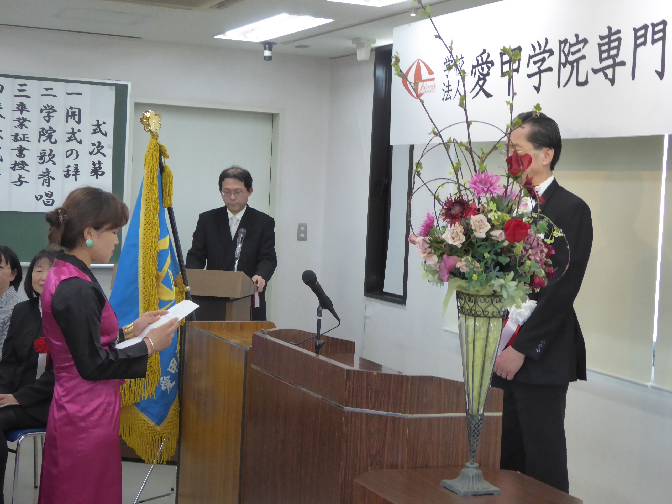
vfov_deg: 22.6
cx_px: 336
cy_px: 252
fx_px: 1262
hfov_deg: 29.8
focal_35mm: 65
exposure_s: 1/40
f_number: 4.3
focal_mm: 10.9
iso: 400
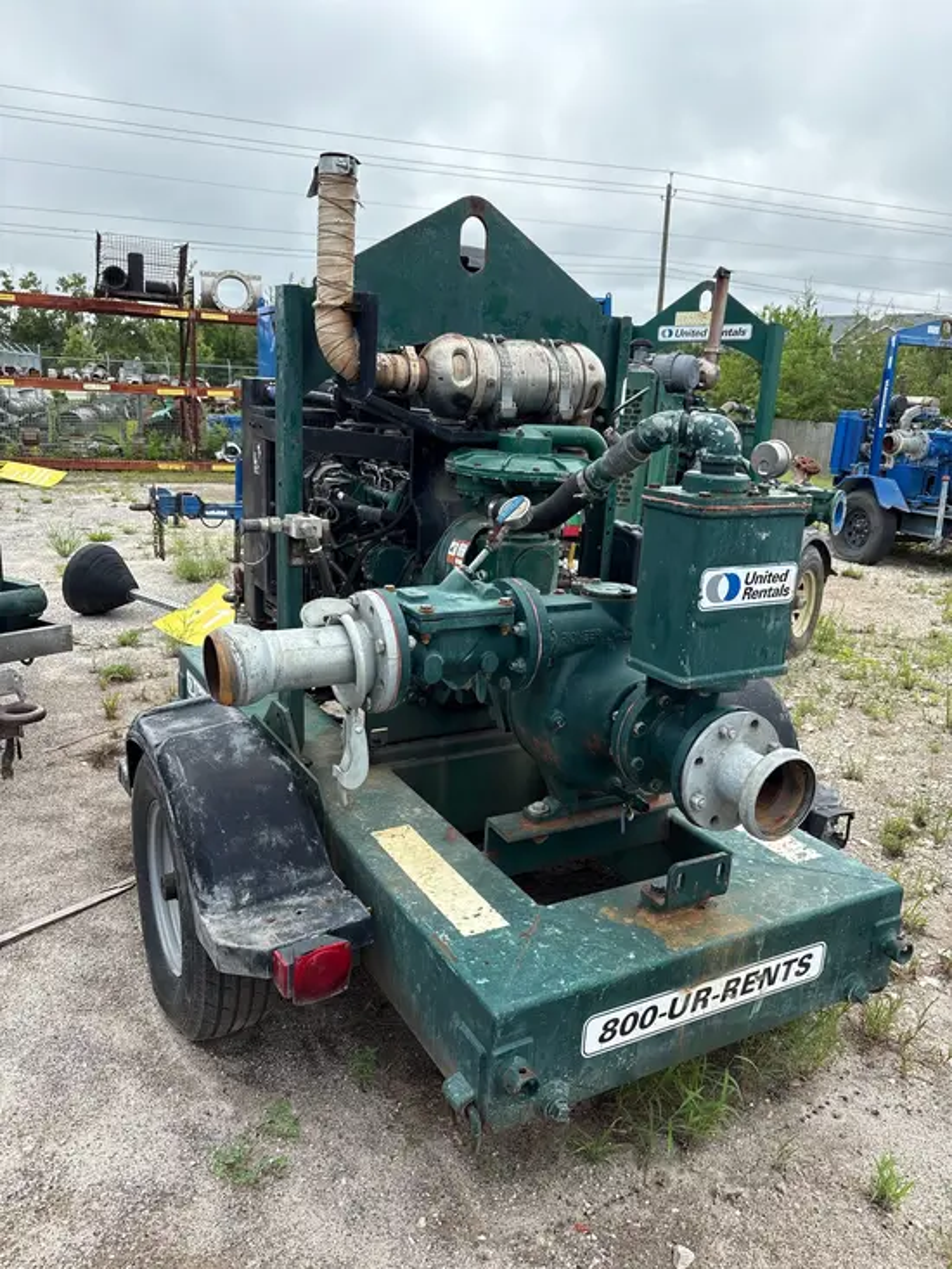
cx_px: 476
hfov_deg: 53.1
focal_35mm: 26
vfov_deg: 67.3
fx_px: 953
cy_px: 634
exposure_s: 1/1393
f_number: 1.6
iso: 50
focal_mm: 5.96
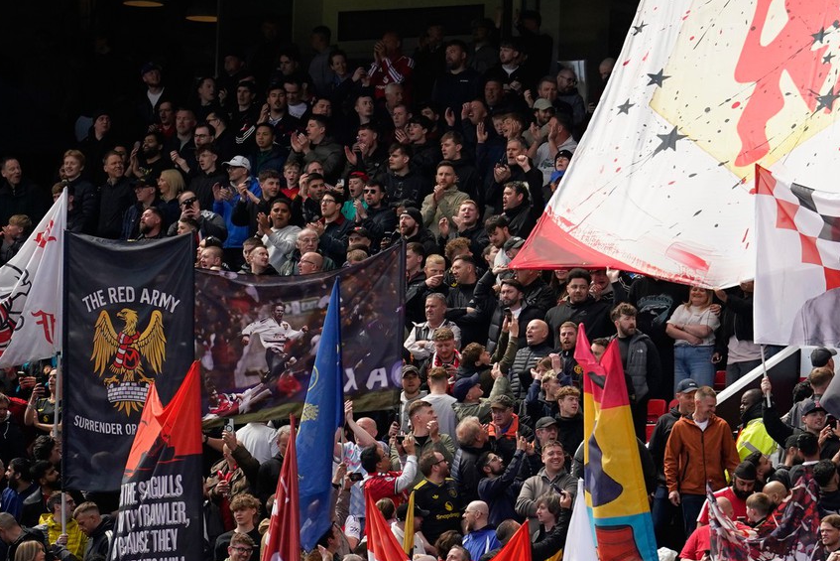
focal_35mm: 472
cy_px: 247
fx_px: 11014
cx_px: 660
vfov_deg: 2.9
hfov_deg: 4.4
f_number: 2.8
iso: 1000
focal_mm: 200
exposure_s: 1/6400
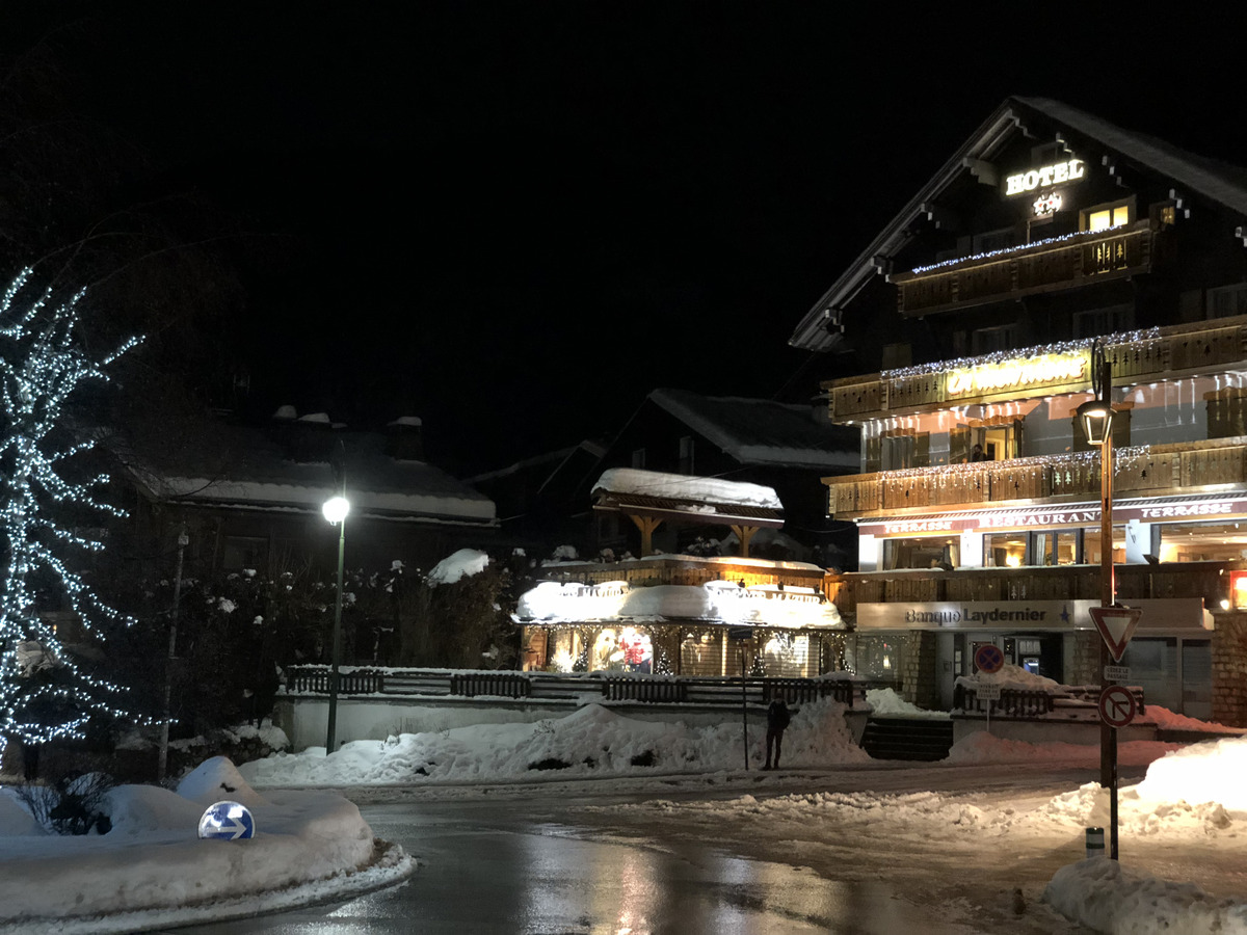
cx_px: 624
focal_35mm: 52
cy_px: 468
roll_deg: -1.1
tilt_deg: +7.7
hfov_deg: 36.8
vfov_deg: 28.0
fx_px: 1873
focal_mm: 6
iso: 200
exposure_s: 1/8
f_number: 2.4
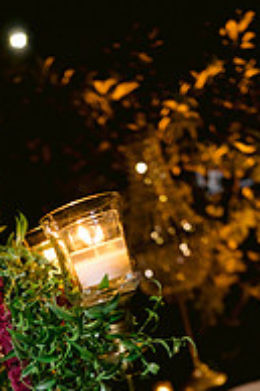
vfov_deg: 27.9
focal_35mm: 65
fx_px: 705
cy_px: 443
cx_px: 54
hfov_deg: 20.7
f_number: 2.8
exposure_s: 1/80
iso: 800
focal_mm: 28
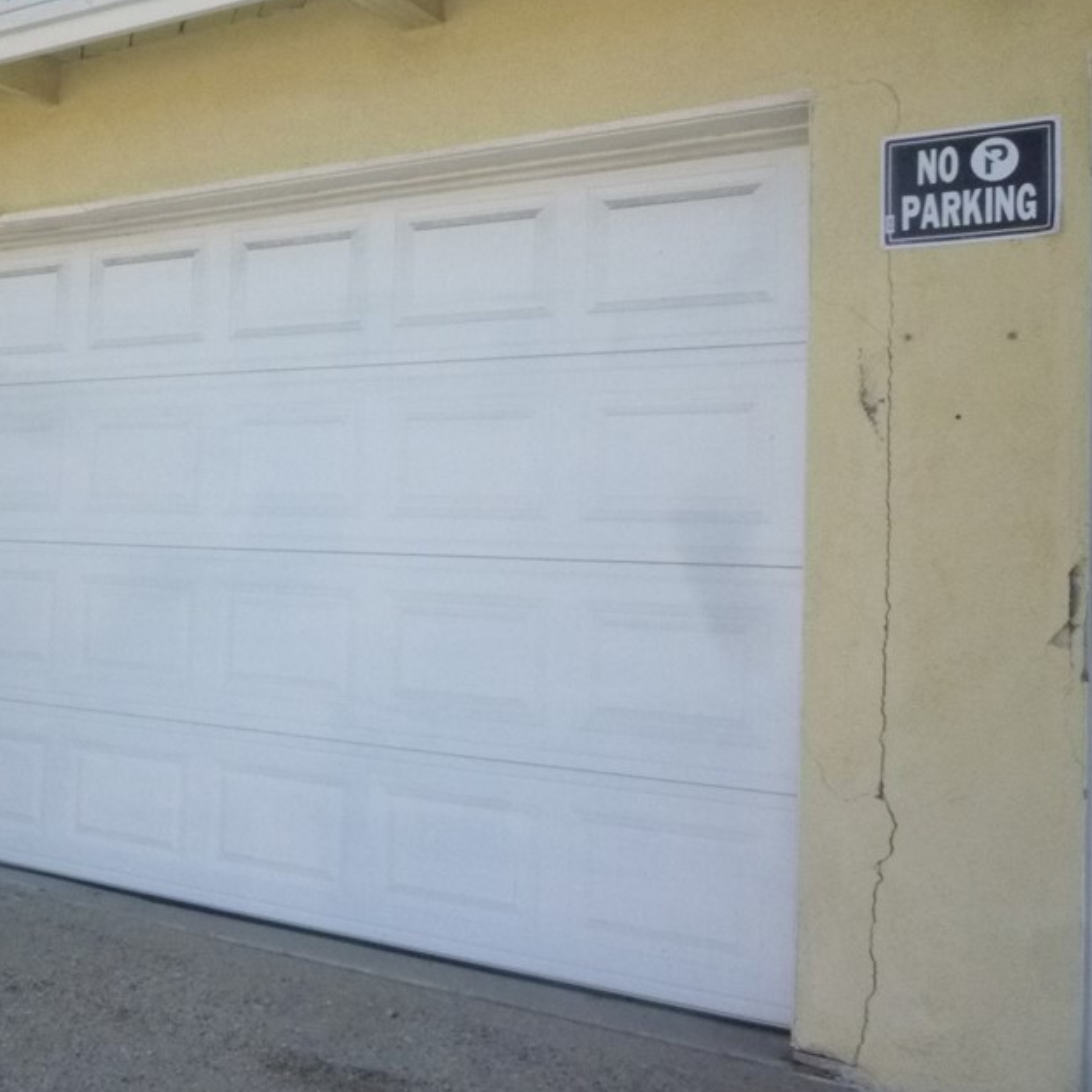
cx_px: 213
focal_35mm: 42
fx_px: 1499
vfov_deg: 40.0
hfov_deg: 38.5
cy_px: 486
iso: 400
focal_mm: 5.2
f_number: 6.3
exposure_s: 1/800
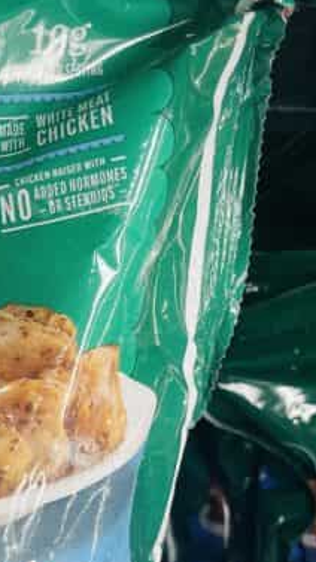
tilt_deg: -1.5
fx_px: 1147
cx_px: -183
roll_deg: +0.1
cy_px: 608
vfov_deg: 25.6
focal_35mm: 77
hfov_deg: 14.4
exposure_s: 1/120
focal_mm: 4.2
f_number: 1.6
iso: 80
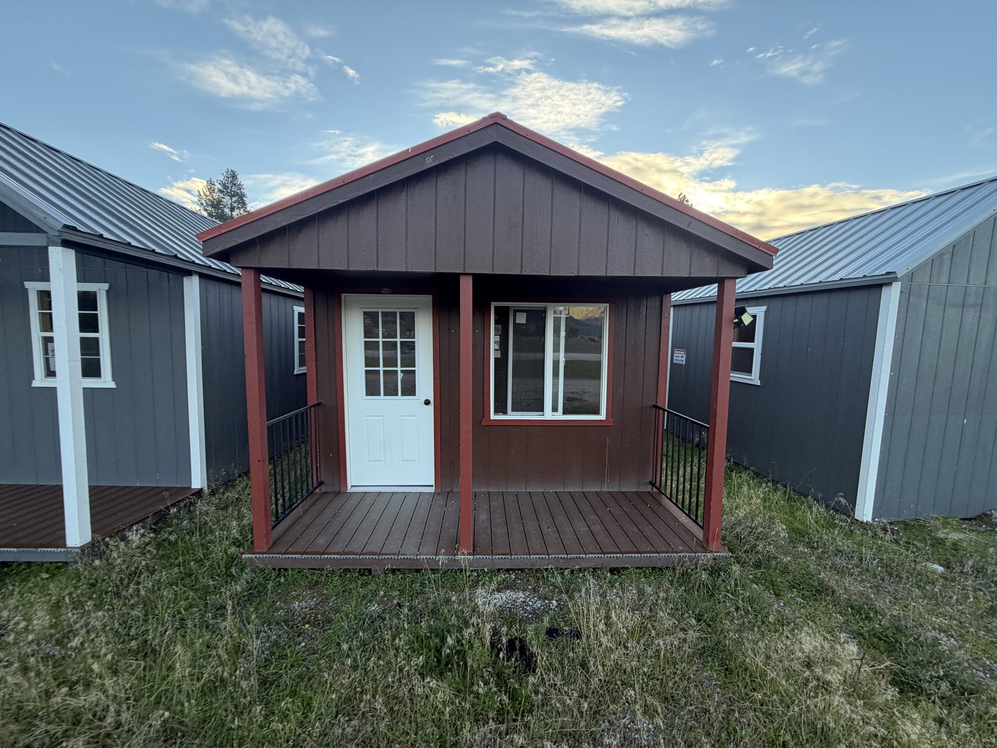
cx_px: 498
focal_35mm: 14
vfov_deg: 85.7
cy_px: 374
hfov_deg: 102.1
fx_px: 403
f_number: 2.2
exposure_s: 1/156
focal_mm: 2.22
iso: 40
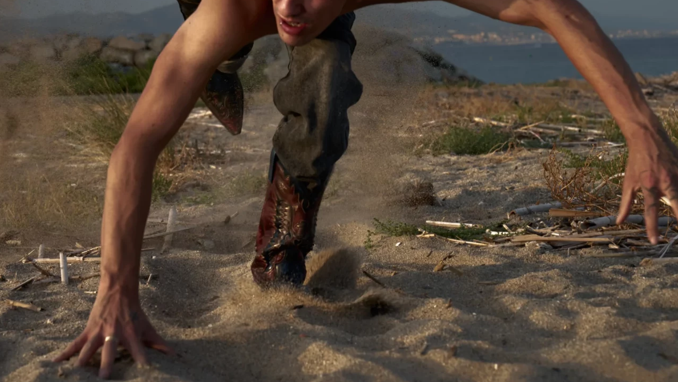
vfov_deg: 13.1
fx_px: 1654
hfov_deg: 23.2
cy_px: 136
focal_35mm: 92
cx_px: 344
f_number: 8
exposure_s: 1/400
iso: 800
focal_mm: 70
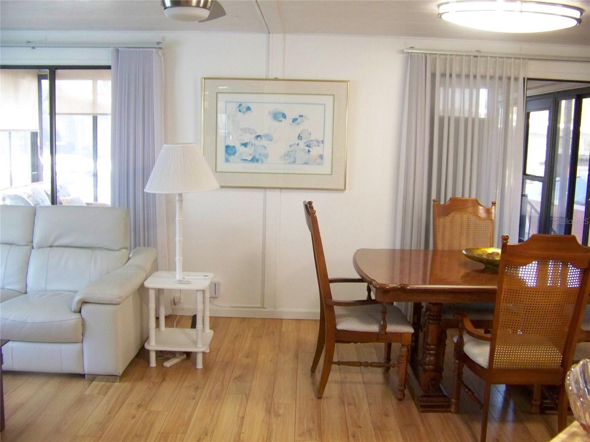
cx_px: 295
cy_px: 221
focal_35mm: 36
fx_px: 614
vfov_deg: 39.7
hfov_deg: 51.4
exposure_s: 1/25
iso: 400
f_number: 2.8
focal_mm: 5.85
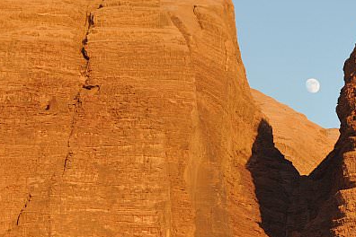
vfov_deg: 8.6
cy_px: 196
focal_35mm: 159
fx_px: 1572
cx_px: 280
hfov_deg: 12.9
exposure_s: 1/200
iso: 200
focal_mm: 70
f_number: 7.1
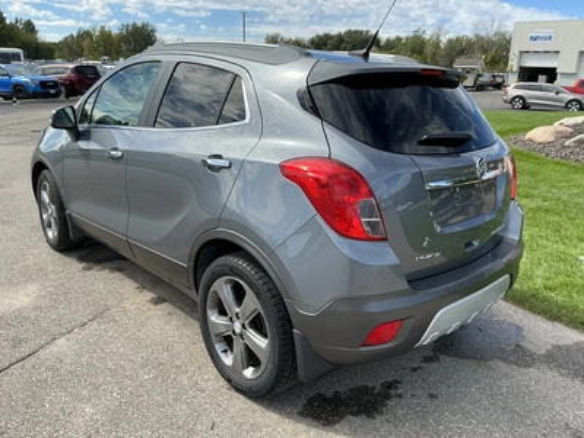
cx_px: 292
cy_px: 219
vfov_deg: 49.7
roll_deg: -2.2
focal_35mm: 28
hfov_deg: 63.4
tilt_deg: -15.4
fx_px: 472
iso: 25
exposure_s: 1/962
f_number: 1.8
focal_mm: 3
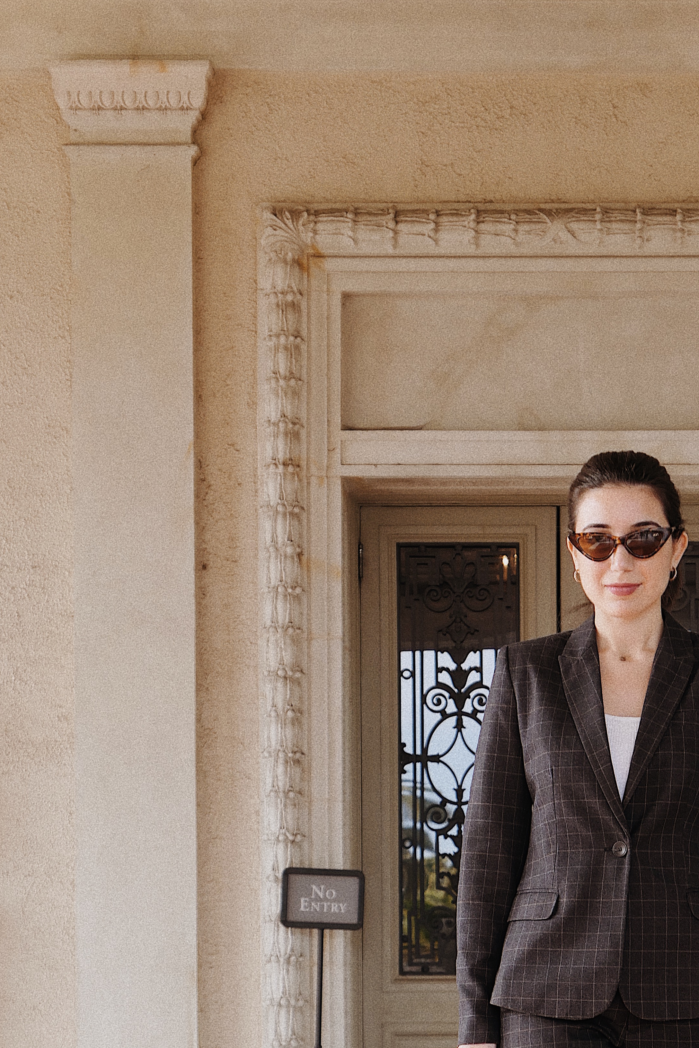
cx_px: 574
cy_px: 866
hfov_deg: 12.0
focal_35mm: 114
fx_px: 3320
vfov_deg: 17.8
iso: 125
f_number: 2.8
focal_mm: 24.8
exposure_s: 1/125
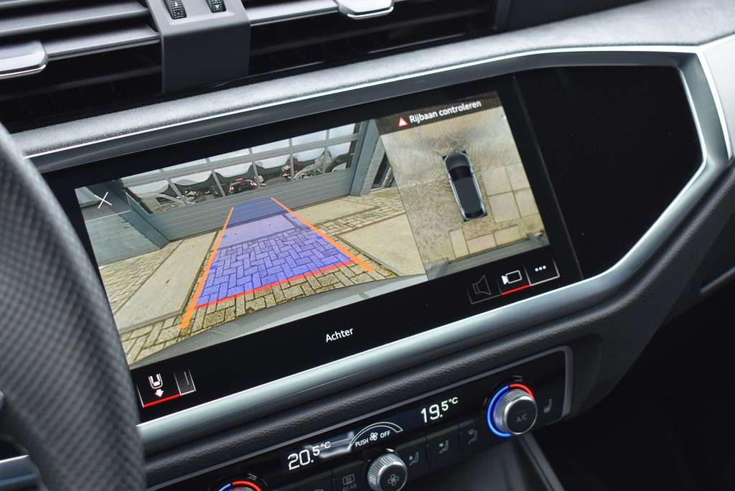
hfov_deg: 33.4
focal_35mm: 60
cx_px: 368
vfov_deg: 22.7
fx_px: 1226
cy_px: 246
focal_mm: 40
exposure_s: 1/80
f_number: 4.8
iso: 400
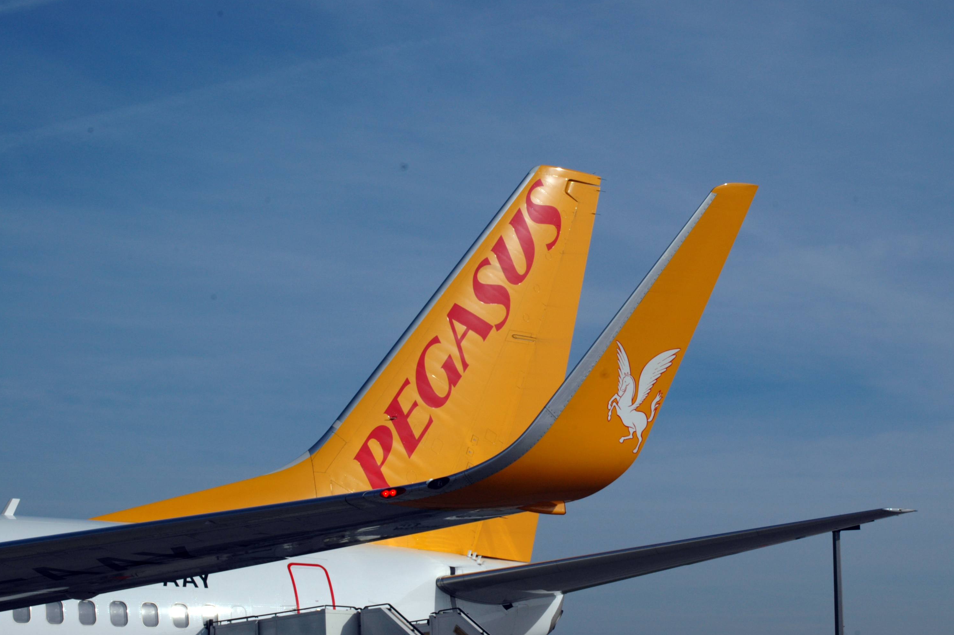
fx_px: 2012
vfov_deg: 17.9
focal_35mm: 76
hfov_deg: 26.7
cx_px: 481
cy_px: 320
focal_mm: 50
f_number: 13
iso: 200
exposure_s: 1/640
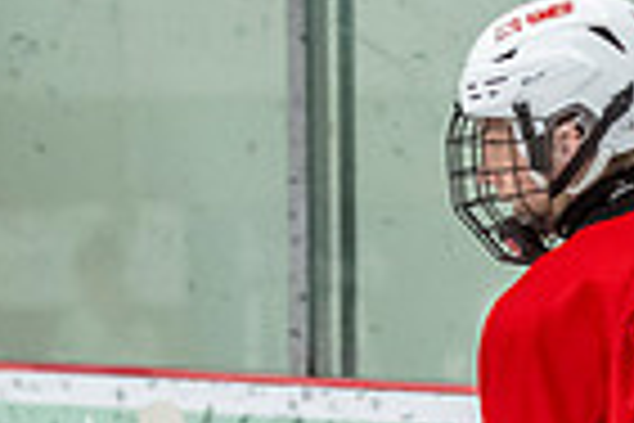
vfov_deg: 2.5
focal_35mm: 557
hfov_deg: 3.7
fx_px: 9809
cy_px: 590
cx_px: 846
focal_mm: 98
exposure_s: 1/640
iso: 2000
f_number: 3.2
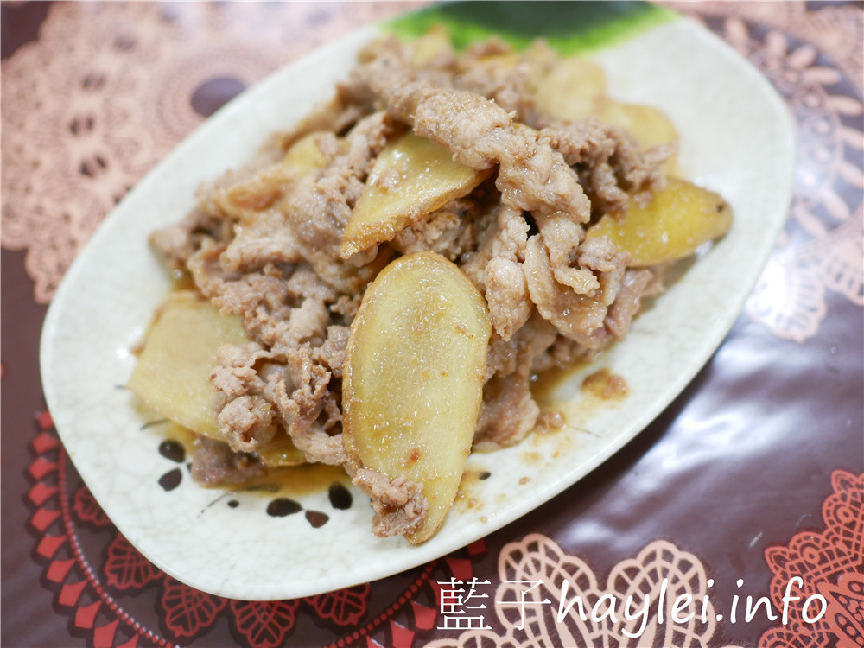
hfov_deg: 60.0
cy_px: 324
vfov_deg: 46.8
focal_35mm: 30
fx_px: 749
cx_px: 432
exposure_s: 1/60
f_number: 1.7
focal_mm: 15
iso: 640
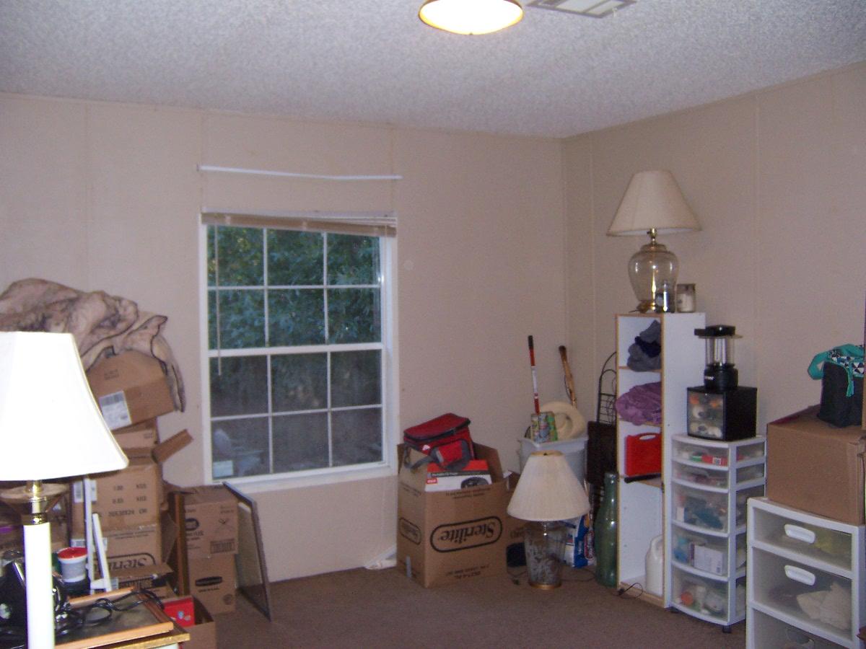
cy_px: 324
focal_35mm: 33
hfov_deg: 55.4
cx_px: 433
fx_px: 826
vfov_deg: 42.9
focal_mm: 5.5
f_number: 2.8
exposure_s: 1/60
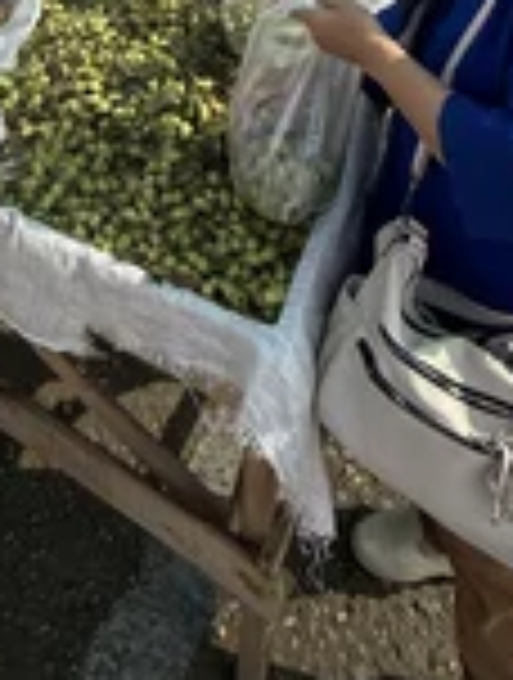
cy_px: -126
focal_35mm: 37
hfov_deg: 37.4
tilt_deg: -16.3
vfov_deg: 38.1
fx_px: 728
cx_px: 104
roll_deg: -0.3
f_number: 2.2
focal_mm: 2.22
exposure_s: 1/374
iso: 50
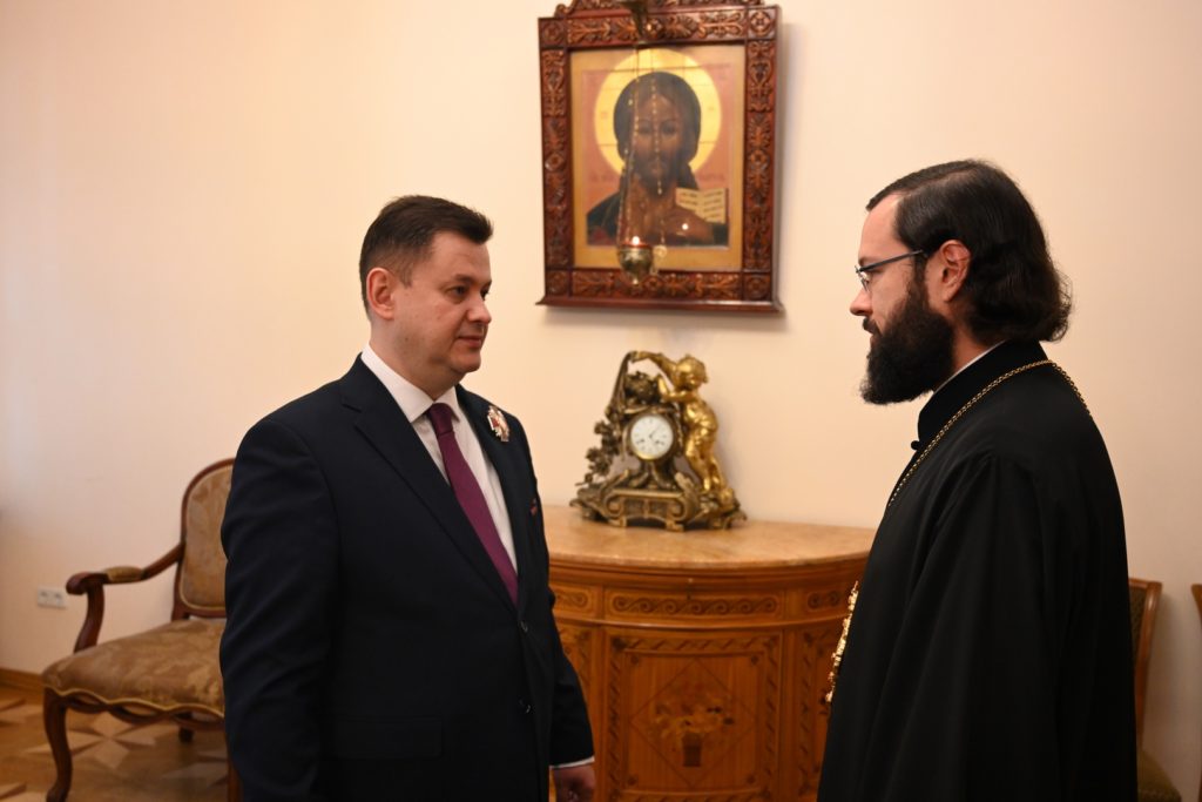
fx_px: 1035
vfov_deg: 42.3
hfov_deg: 60.3
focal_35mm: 31
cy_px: 401
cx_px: 601
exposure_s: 1/60
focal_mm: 31
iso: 3200
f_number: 4
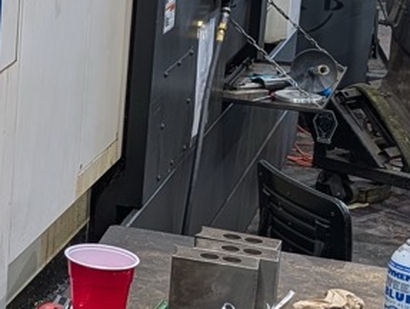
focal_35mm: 107
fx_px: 1269
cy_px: 37
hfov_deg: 15.4
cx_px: -364
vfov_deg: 13.8
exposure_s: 1/108
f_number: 1.68
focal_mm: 6.9
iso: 23
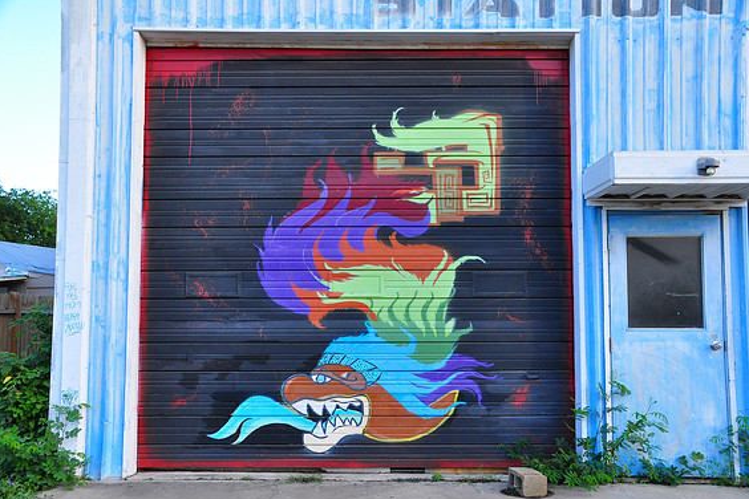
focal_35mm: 37
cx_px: 380
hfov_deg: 51.9
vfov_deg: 35.9
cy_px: 253
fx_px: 770
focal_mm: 24
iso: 800
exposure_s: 1/160
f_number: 7.1
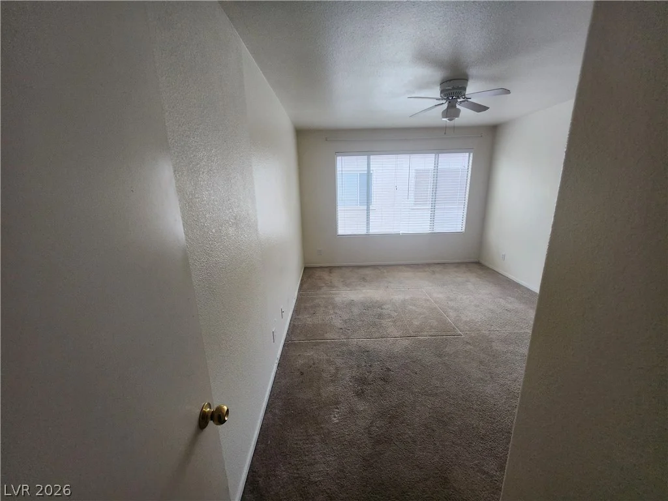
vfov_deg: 89.9
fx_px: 251
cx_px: 334
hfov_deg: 106.2
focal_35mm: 13
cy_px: 250
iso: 125
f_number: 2.2
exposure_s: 1/60
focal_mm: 1.74
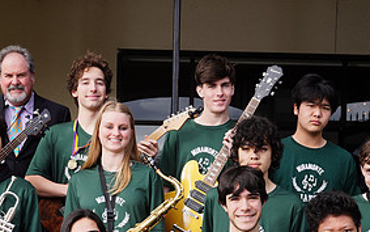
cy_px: 251
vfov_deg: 17.8
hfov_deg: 29.0
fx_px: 716
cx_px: 169
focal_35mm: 71
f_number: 7.1
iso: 100
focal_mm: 34
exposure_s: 1/200
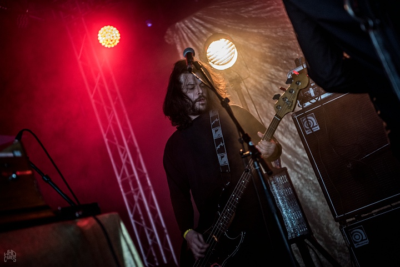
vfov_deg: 19.5
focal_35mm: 70
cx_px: 200
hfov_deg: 28.8
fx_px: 778
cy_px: 134
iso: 800
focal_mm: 70
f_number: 2.8
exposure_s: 1/125
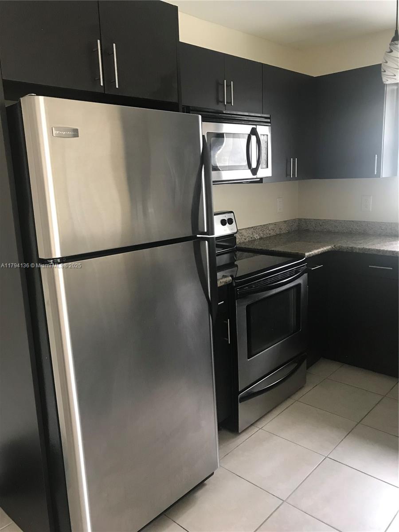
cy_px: 266
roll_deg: +2.0
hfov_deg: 49.7
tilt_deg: -11.5
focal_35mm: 28
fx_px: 430
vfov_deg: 63.4
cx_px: 200
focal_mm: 3.99
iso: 64
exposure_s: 1/15
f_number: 1.8
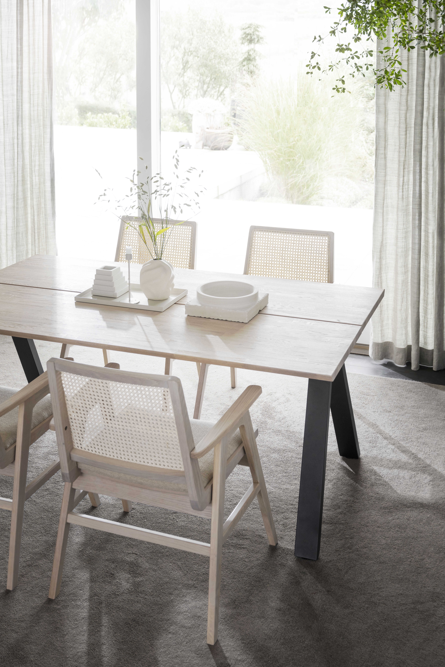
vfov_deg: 46.4
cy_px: 336
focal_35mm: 42
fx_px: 779
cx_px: 219
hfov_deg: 31.9
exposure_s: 1/5
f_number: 5
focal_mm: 41
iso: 125
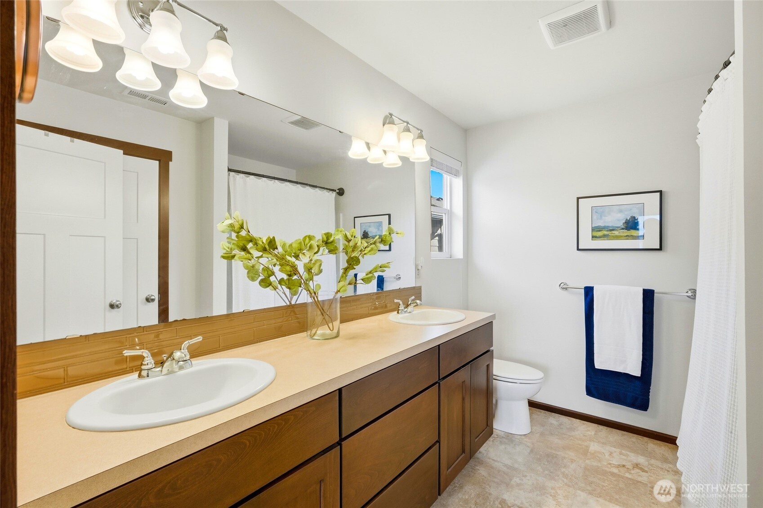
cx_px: 382
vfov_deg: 72.0
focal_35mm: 16
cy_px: 254
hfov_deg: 95.0
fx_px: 350
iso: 1600
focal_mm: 16.5
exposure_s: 1/1250
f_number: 9
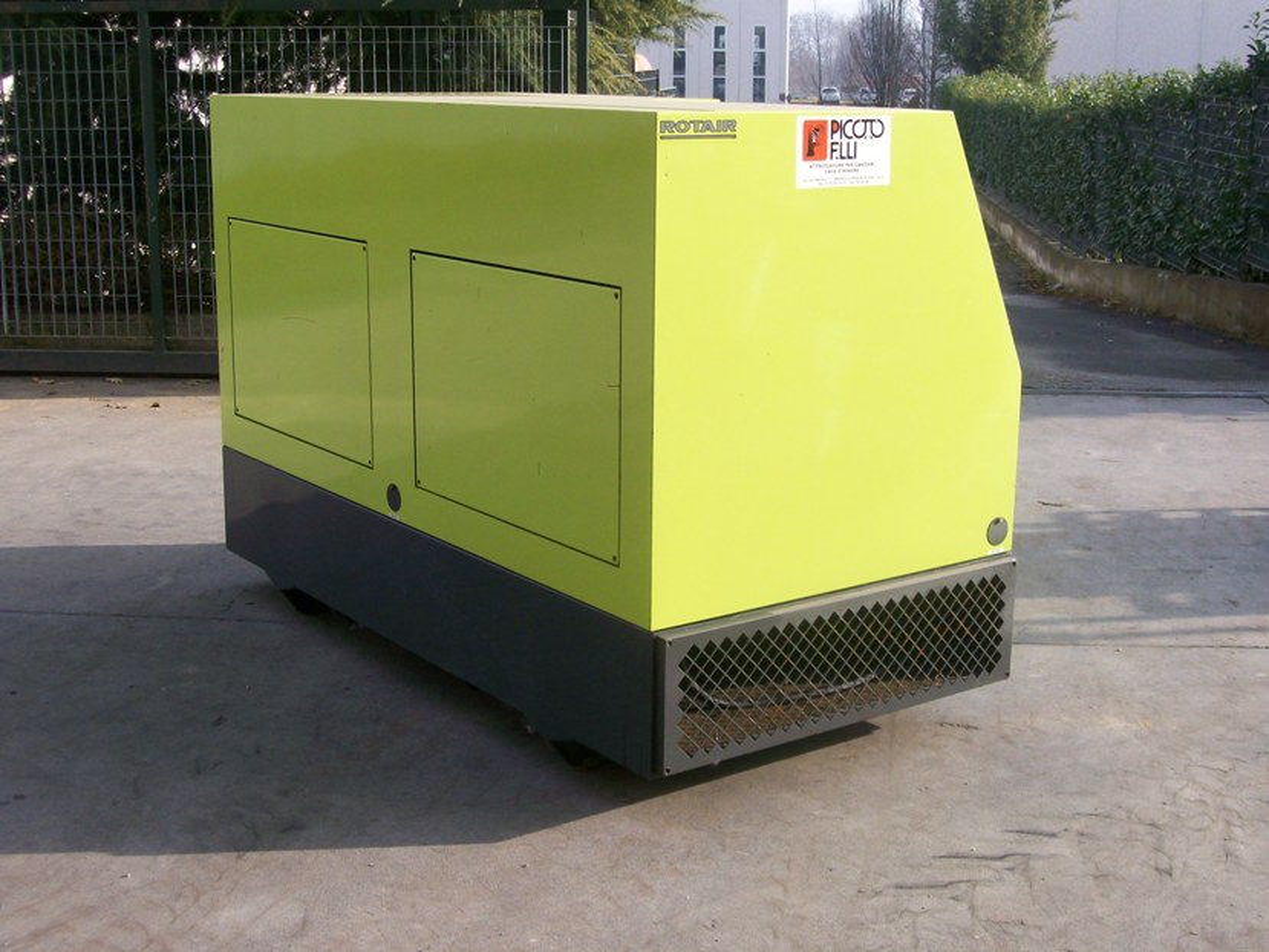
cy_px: 476
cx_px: 634
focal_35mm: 45
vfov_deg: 32.2
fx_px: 1650
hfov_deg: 42.1
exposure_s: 1/493
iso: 80
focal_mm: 7.6
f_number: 3
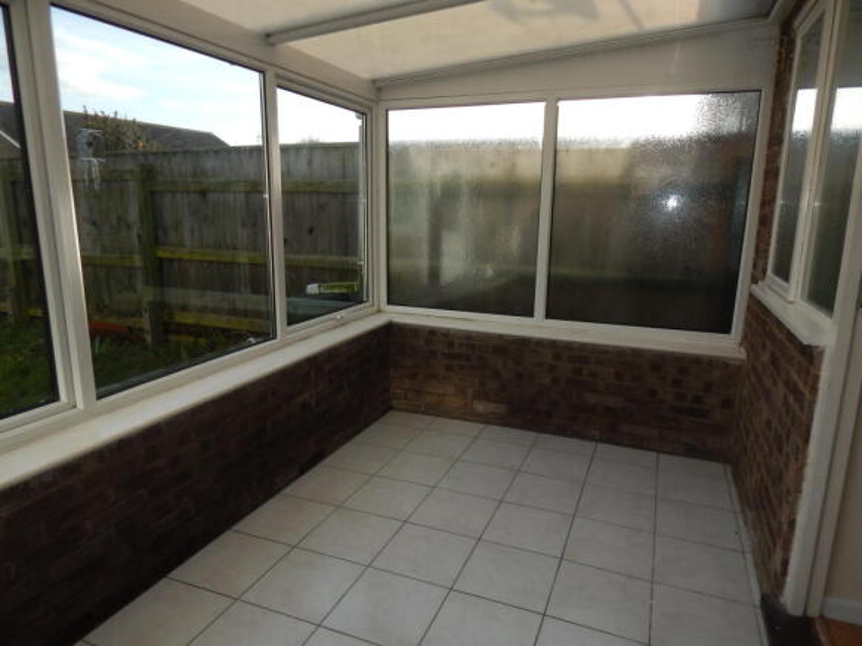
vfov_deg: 58.9
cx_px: 431
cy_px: 323
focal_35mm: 23
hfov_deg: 73.9
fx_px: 573
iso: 125
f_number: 3
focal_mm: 4
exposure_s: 1/640
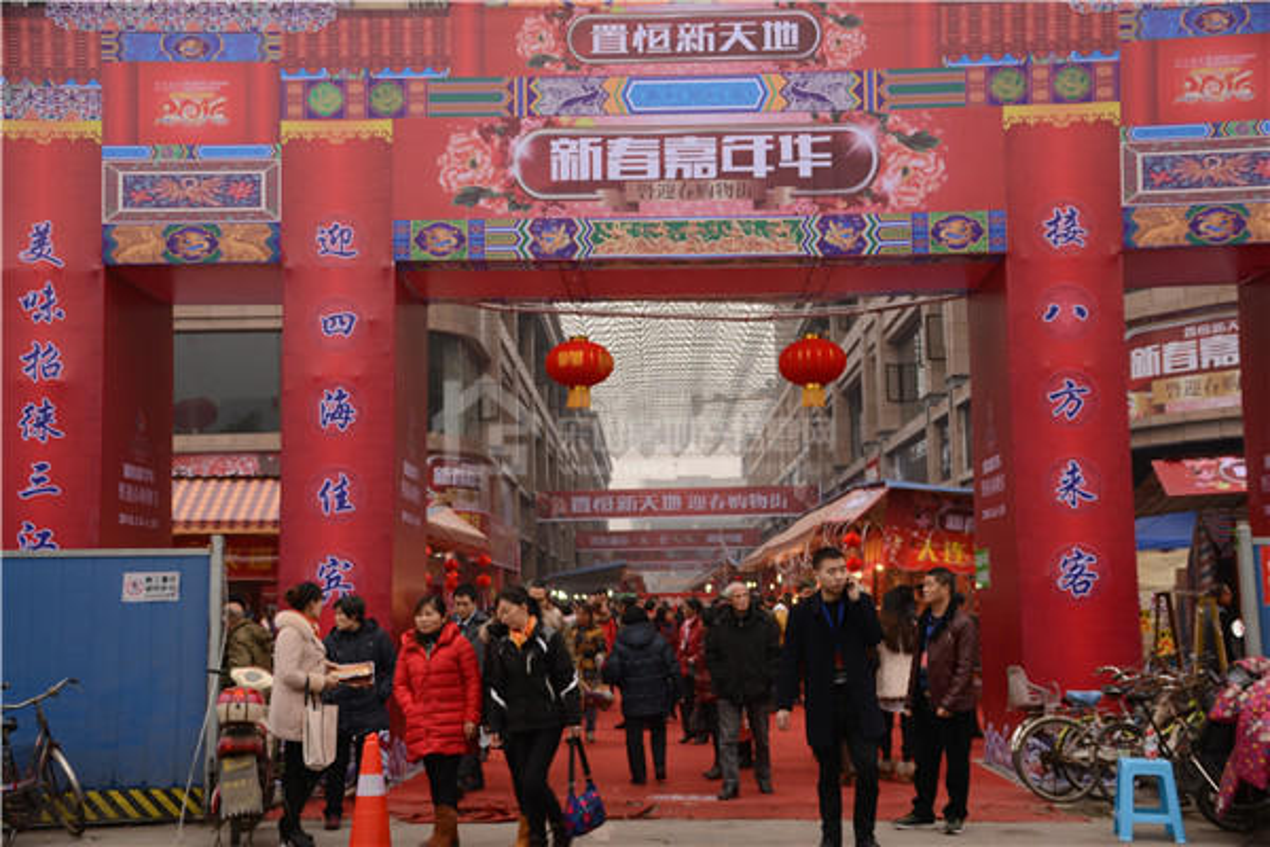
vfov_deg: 31.9
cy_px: 424
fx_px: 1482
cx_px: 635
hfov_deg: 46.4
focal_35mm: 42
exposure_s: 1/100
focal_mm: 28
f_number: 5
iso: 200
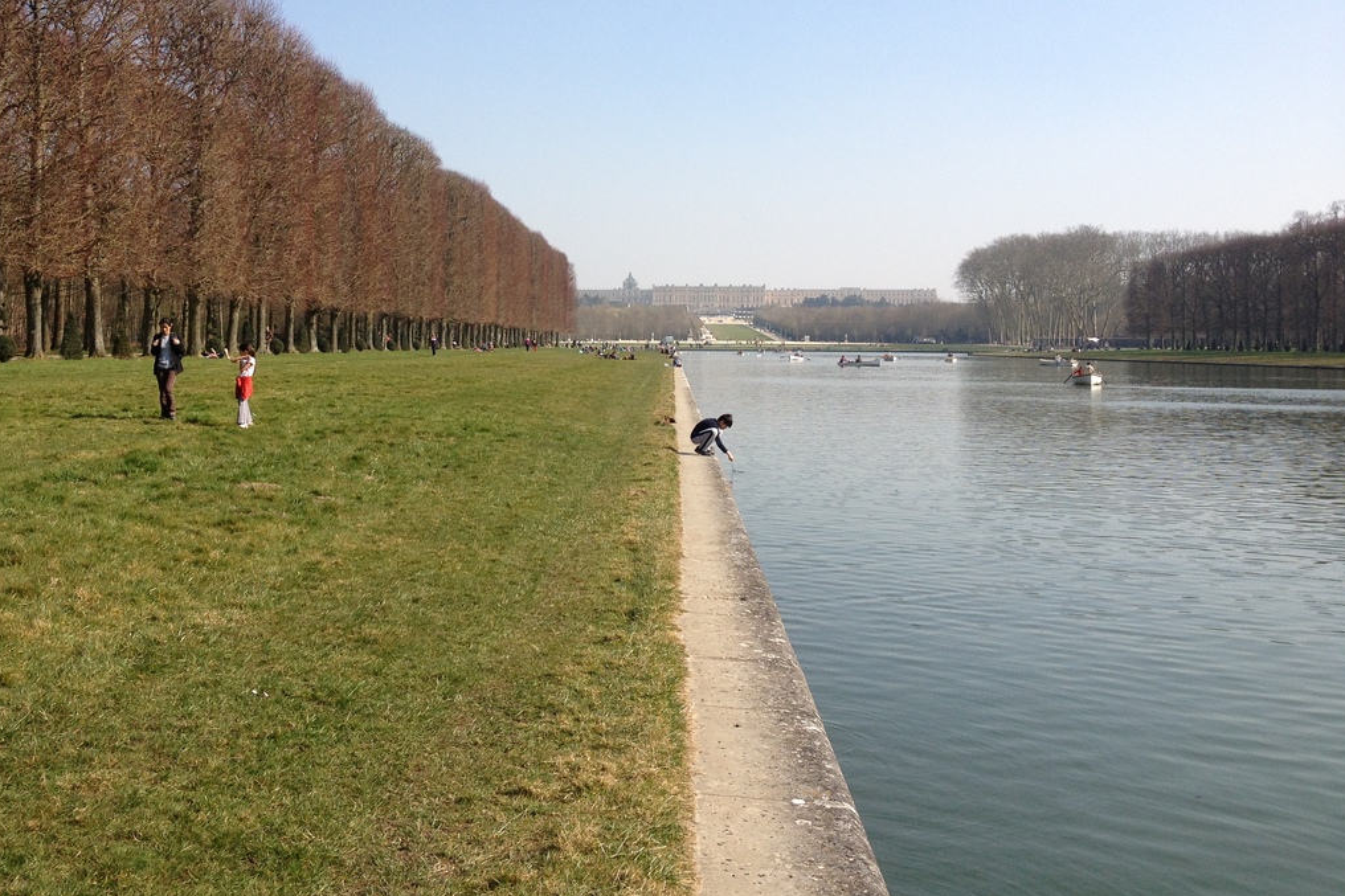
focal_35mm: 43
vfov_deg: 31.0
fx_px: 1606
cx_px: 559
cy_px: 320
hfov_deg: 45.3
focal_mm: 4.28
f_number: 2.4
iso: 50
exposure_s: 1/1314
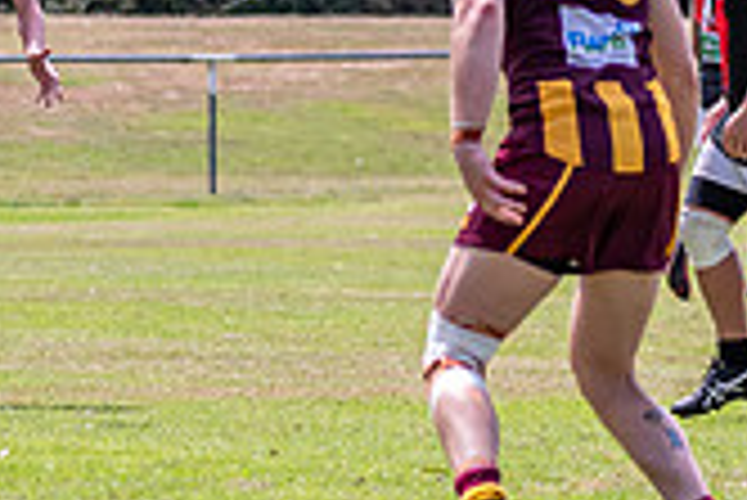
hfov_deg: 2.6
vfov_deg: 1.8
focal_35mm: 784
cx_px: -64
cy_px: 184
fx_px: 16282
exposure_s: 1/2000
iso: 800
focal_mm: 150
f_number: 6.3
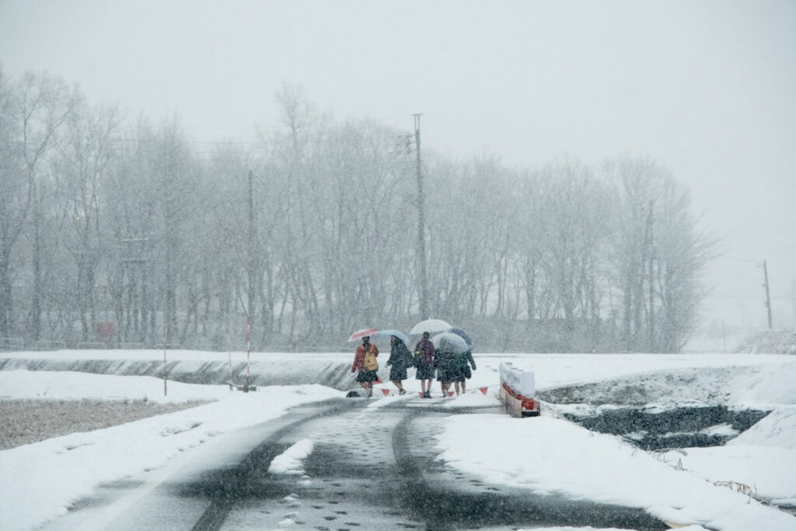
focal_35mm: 117
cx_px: 398
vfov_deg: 11.7
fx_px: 2587
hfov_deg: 17.5
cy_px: 266
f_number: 4.5
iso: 1600
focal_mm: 78.1
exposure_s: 1/480
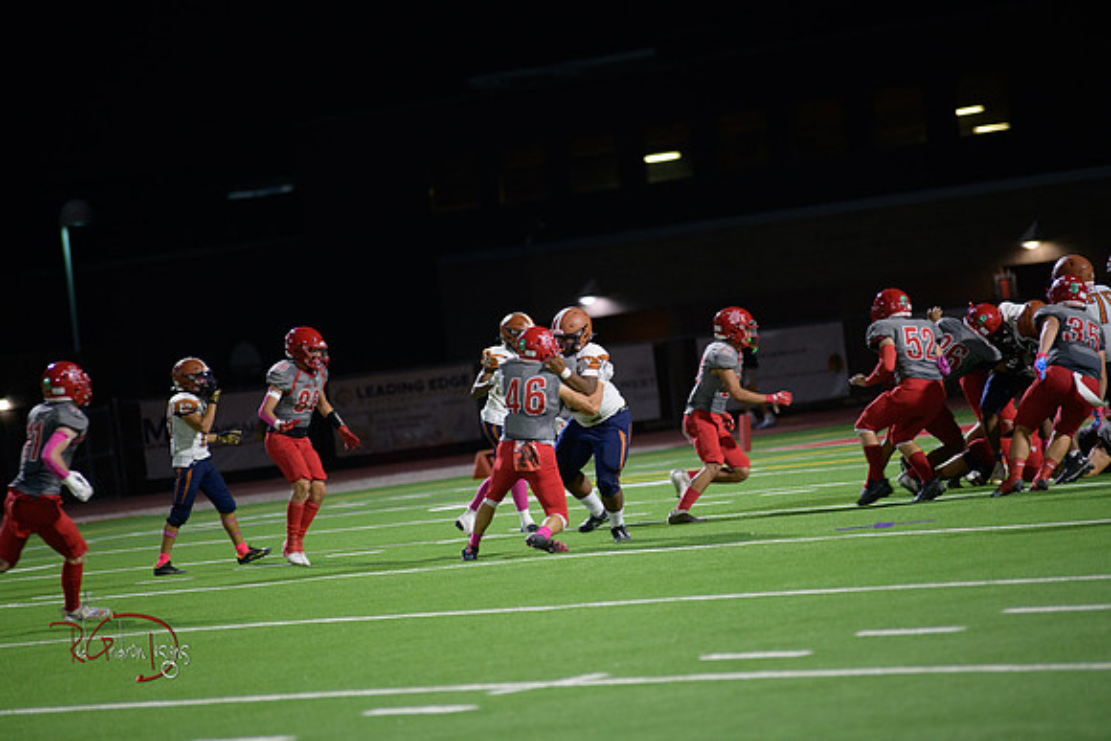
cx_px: 556
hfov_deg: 10.3
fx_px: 6173
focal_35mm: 200
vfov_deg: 6.9
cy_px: 370
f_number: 2.8
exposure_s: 1/250
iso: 1600
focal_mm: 200
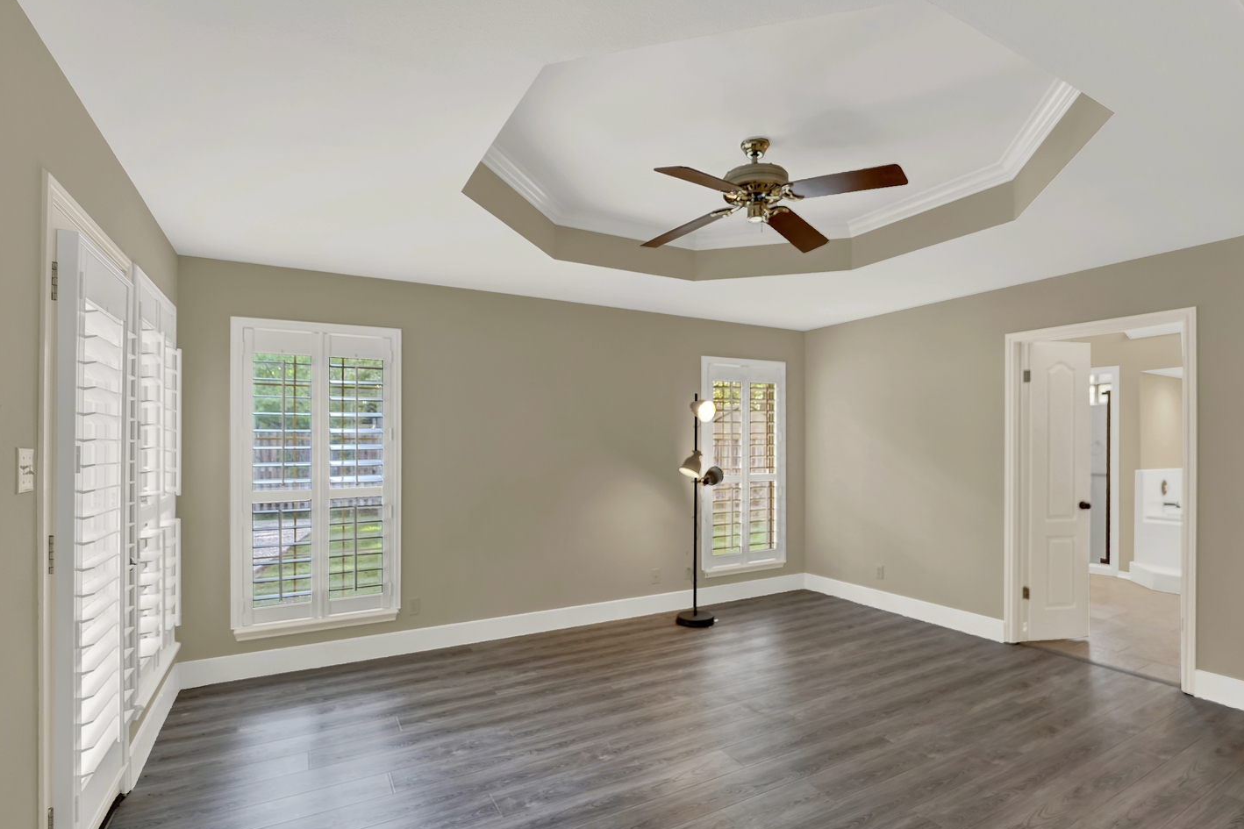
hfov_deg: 96.7
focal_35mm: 16
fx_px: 553
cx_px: 636
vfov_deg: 73.6
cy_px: 451
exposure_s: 1/30
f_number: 2.8
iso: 250
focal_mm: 14
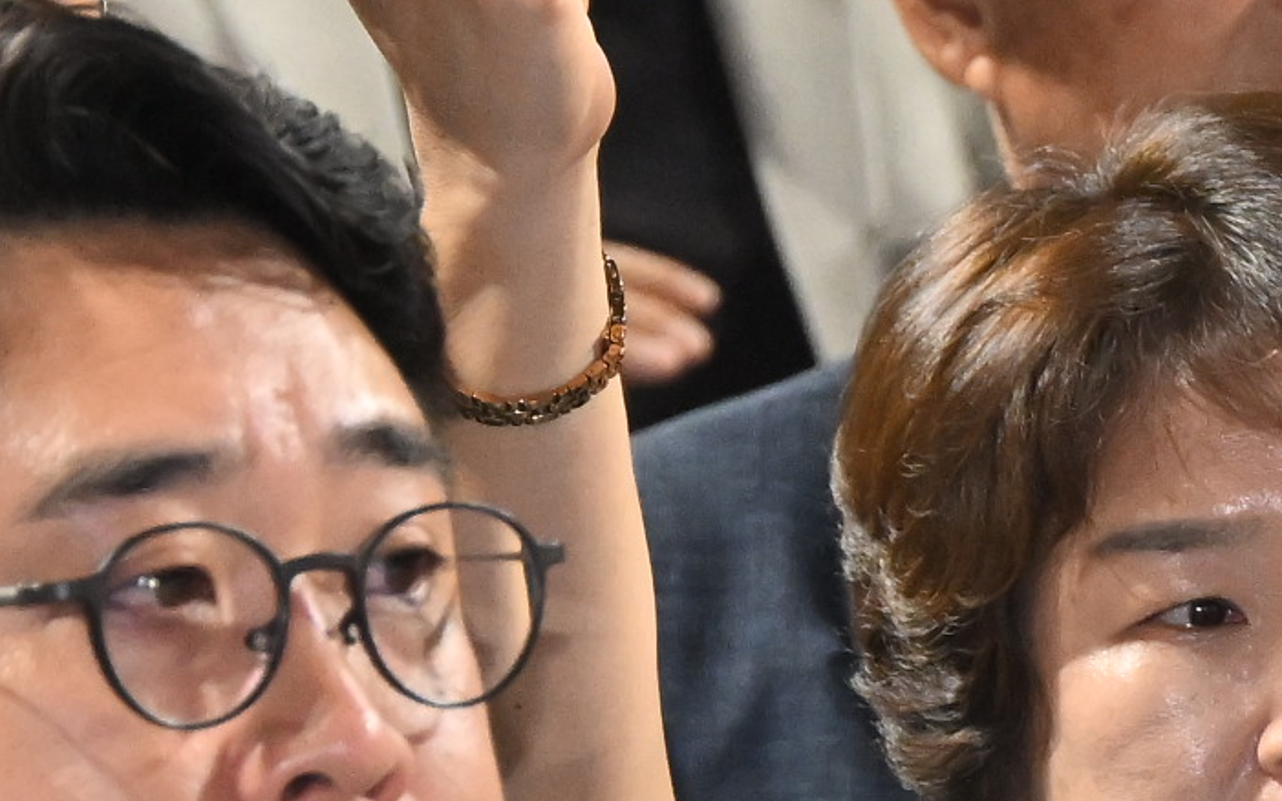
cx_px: 1077
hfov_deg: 2.8
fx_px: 26202
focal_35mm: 750
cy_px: 896
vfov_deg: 1.8
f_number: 6.3
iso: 4000
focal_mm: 125
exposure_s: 1/250
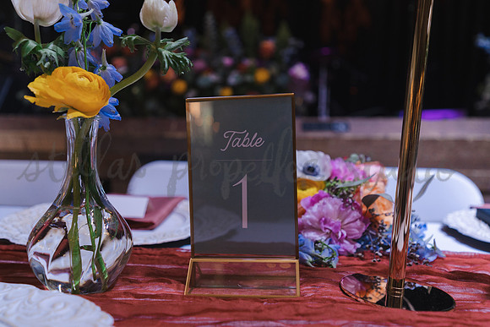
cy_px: 164
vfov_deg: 46.4
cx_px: 245
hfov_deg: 65.5
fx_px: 381
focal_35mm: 28
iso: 800
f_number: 2.8
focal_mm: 28
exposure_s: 1/160
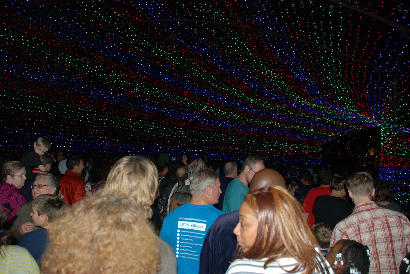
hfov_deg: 60.2
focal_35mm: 31
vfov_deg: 42.4
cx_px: 203
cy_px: 140
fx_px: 353
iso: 200
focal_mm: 20
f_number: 3.8
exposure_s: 1/60
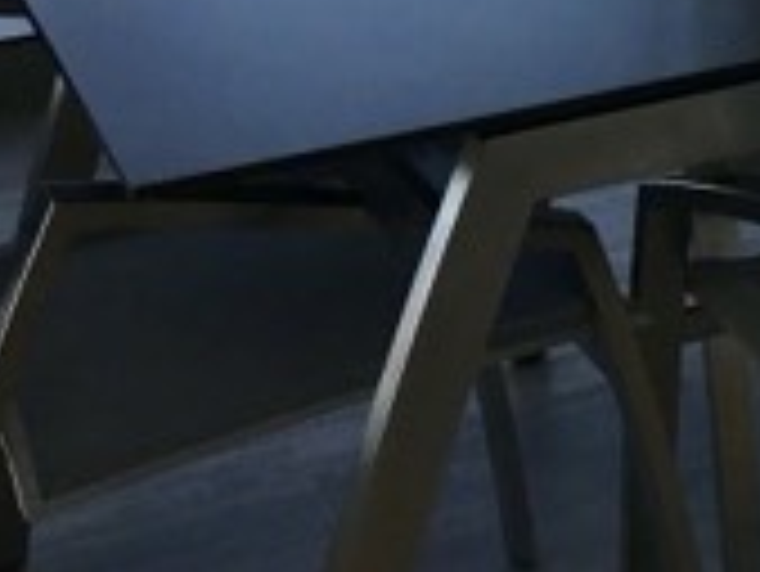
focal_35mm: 116
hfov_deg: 15.2
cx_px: 1268
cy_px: -403
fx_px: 2549
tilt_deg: -10.1
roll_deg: -0.2
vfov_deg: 11.9
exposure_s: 1/1041
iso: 20
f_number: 1.8
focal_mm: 3.99
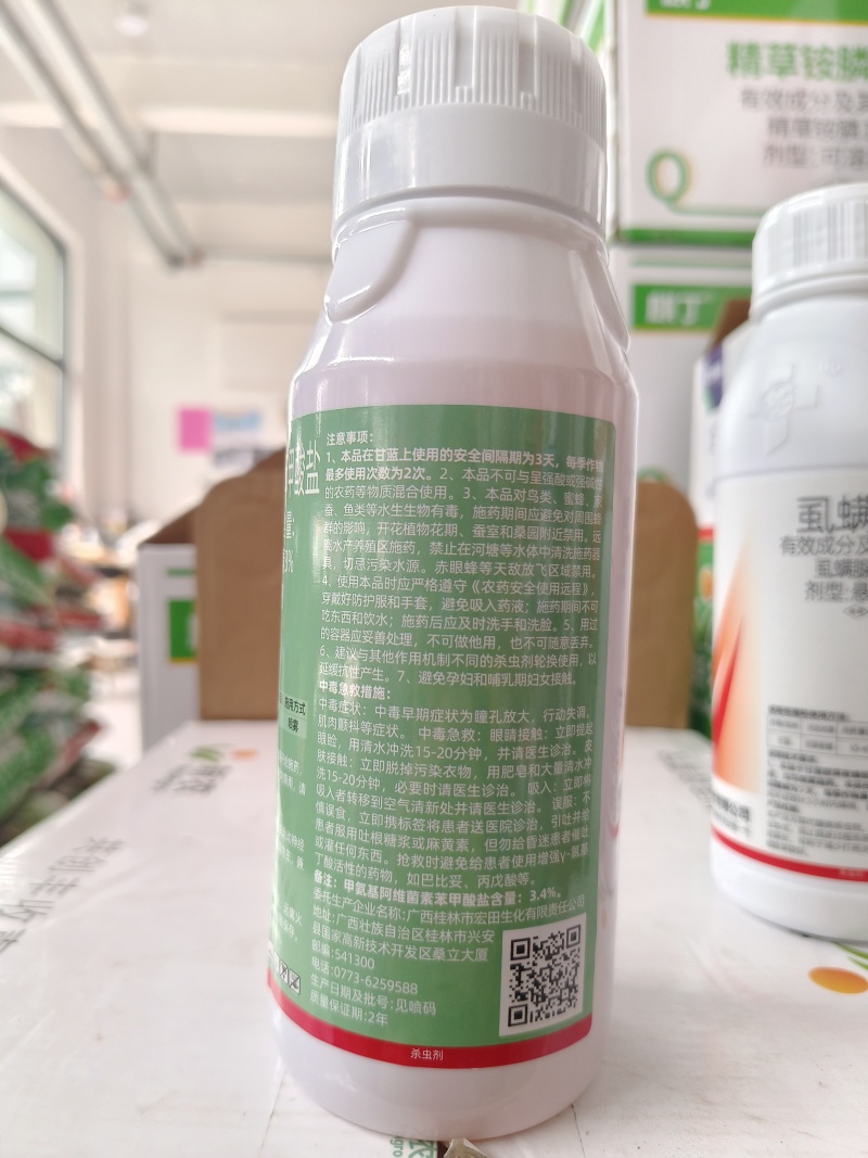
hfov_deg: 58.9
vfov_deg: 73.9
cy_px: 579
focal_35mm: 23
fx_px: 769
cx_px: 434
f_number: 1.88
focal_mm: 5.56
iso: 602
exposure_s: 1/50
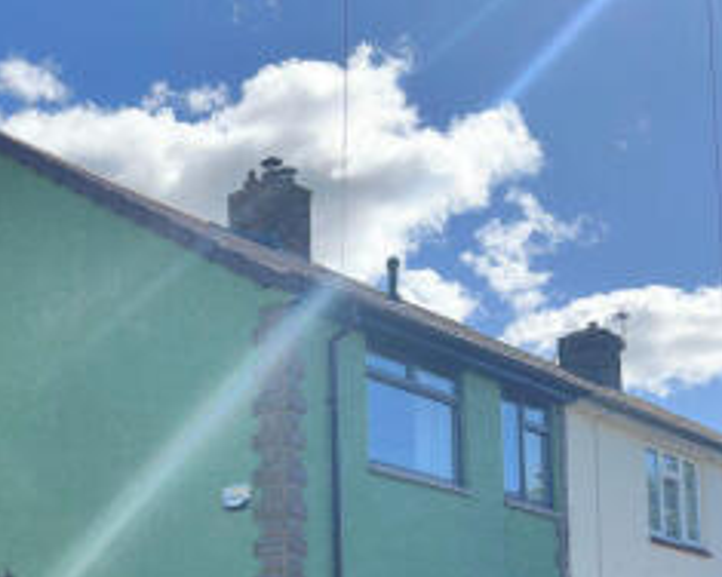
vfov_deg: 24.8
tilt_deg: +5.7
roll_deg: -0.9
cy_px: 594
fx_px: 1239
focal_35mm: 58
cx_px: -100
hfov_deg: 28.9
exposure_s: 1/4854
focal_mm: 6.86
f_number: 1.78
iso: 100
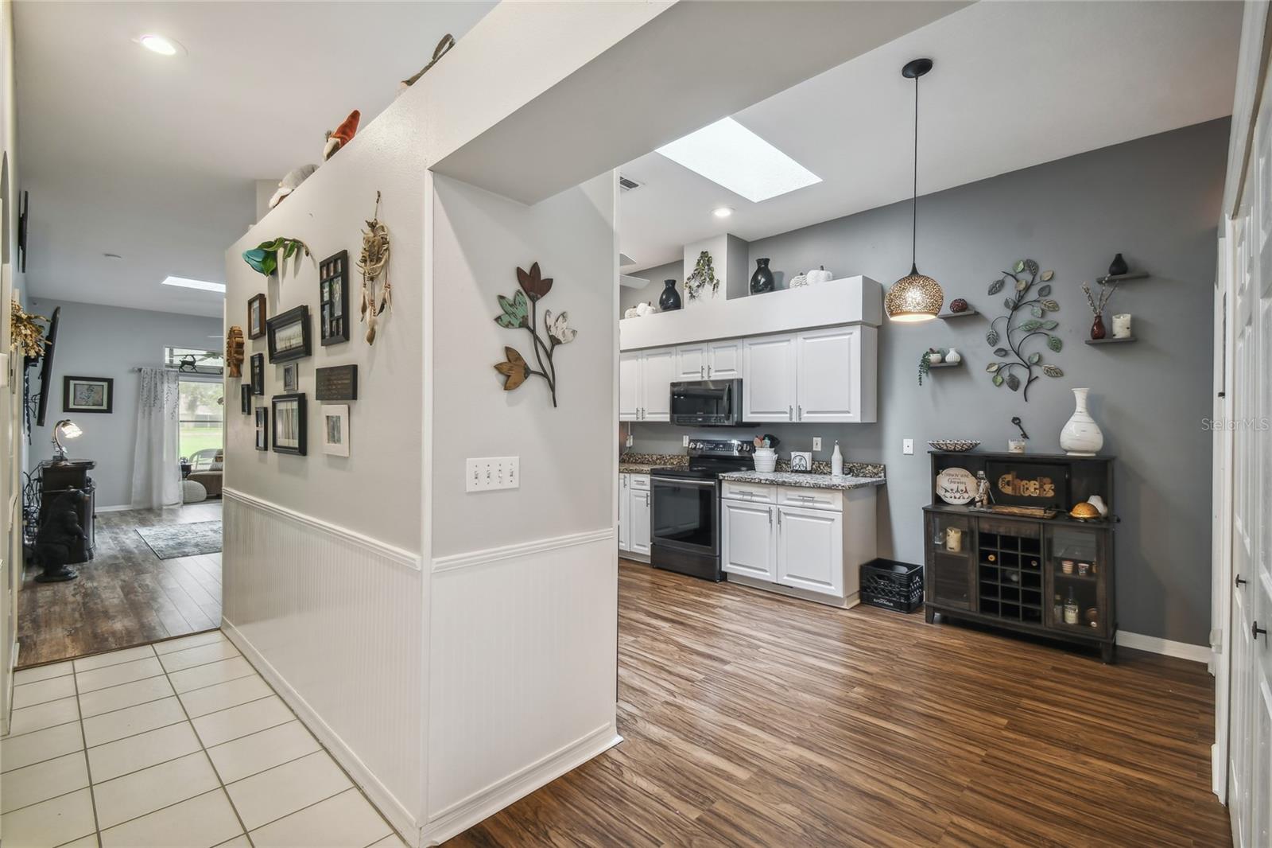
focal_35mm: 15
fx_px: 530
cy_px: 424
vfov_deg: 77.3
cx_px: 636
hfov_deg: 100.4
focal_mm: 10
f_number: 7.1
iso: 100
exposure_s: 1/3.33
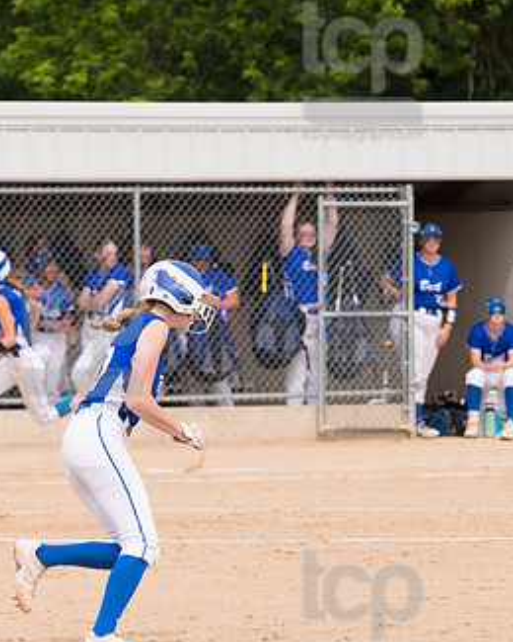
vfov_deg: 5.0
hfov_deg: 4.0
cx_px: 83
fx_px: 7364
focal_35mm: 388
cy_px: 344
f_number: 5.6
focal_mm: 155
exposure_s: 1/1600
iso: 320
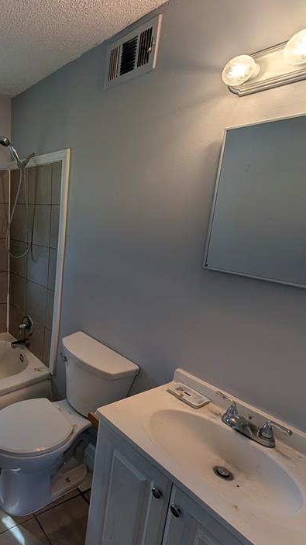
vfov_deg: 89.6
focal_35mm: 19
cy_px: 271
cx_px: -5
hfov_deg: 47.5
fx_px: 274
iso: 47
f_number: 1.7
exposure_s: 1/164
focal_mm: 2.02
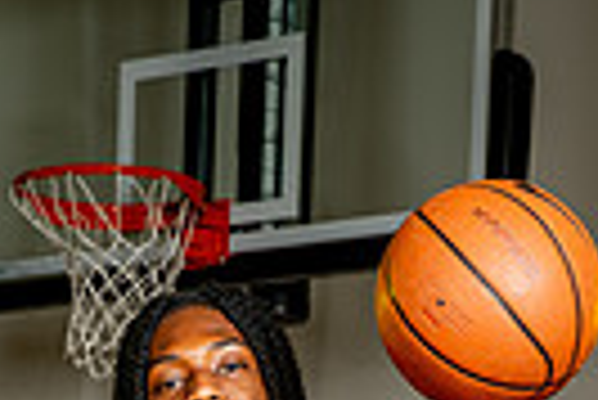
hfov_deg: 8.7
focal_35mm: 237
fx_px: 3941
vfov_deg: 5.6
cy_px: 998
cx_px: 198
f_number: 8
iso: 100
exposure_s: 1/125
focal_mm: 70
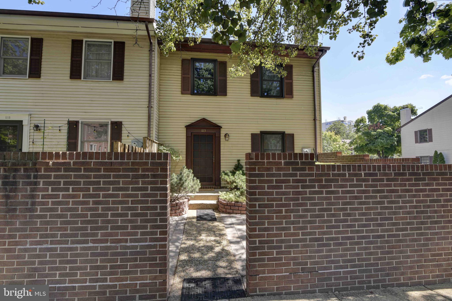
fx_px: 201
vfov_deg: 73.8
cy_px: 150
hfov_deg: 96.7
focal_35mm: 16
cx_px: 226
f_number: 7.1
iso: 100
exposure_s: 1/30
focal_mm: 16
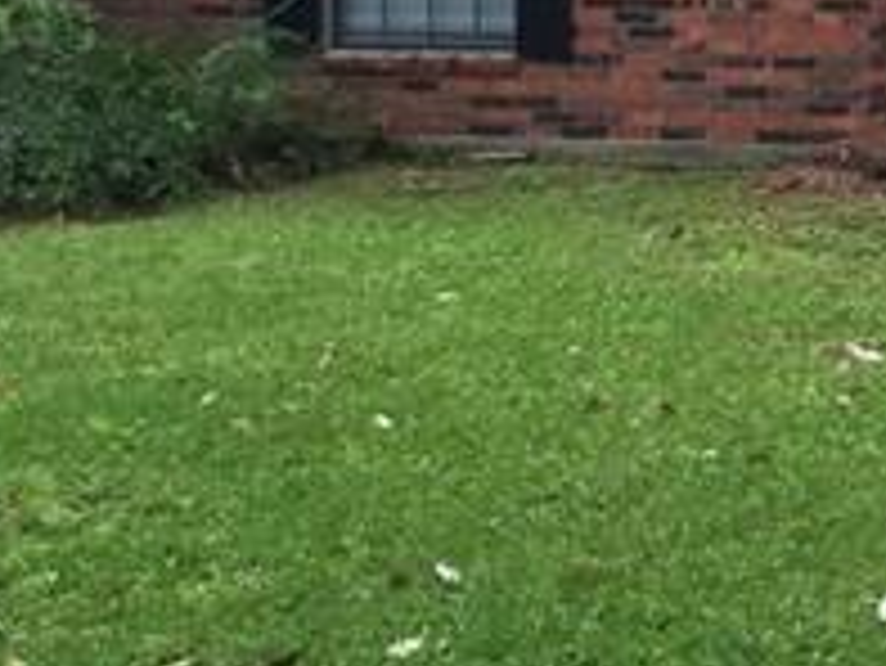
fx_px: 2407
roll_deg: -0.9
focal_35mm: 94
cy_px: -18
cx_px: 1390
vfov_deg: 15.4
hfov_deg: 18.2
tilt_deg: -1.7
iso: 64
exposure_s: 1/30
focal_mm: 4.15
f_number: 2.2
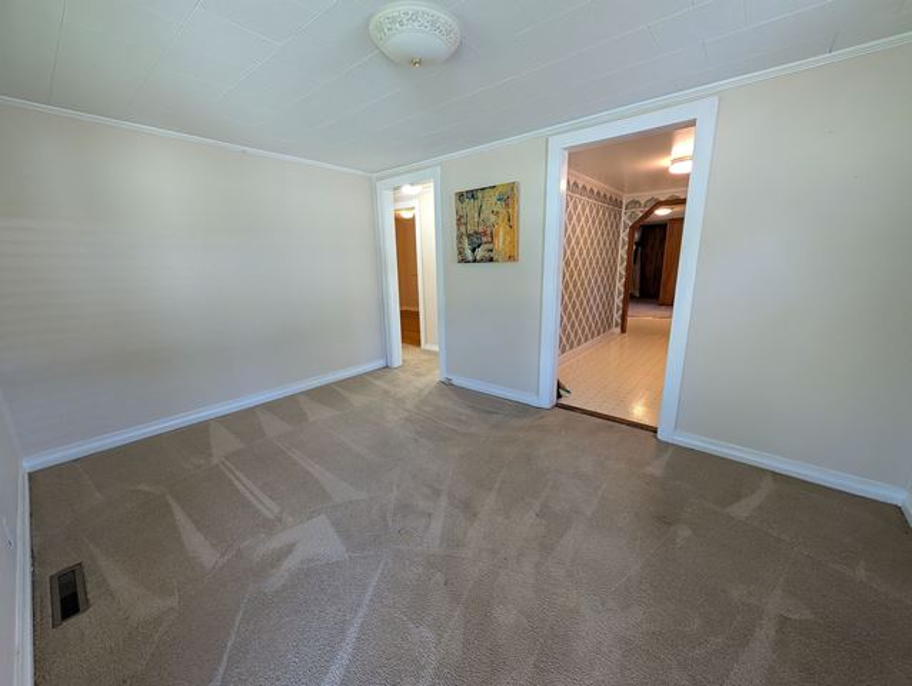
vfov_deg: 94.6
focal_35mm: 12
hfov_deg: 110.5
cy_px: 343
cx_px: 456
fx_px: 317
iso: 155
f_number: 1.7
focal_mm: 2.02
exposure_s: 1/120
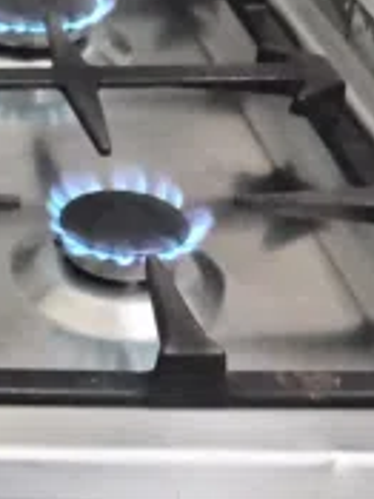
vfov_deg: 19.8
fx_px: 1428
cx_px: -388
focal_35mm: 99
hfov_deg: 12.9
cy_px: 182
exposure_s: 1/12.5
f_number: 1.8
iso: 3371
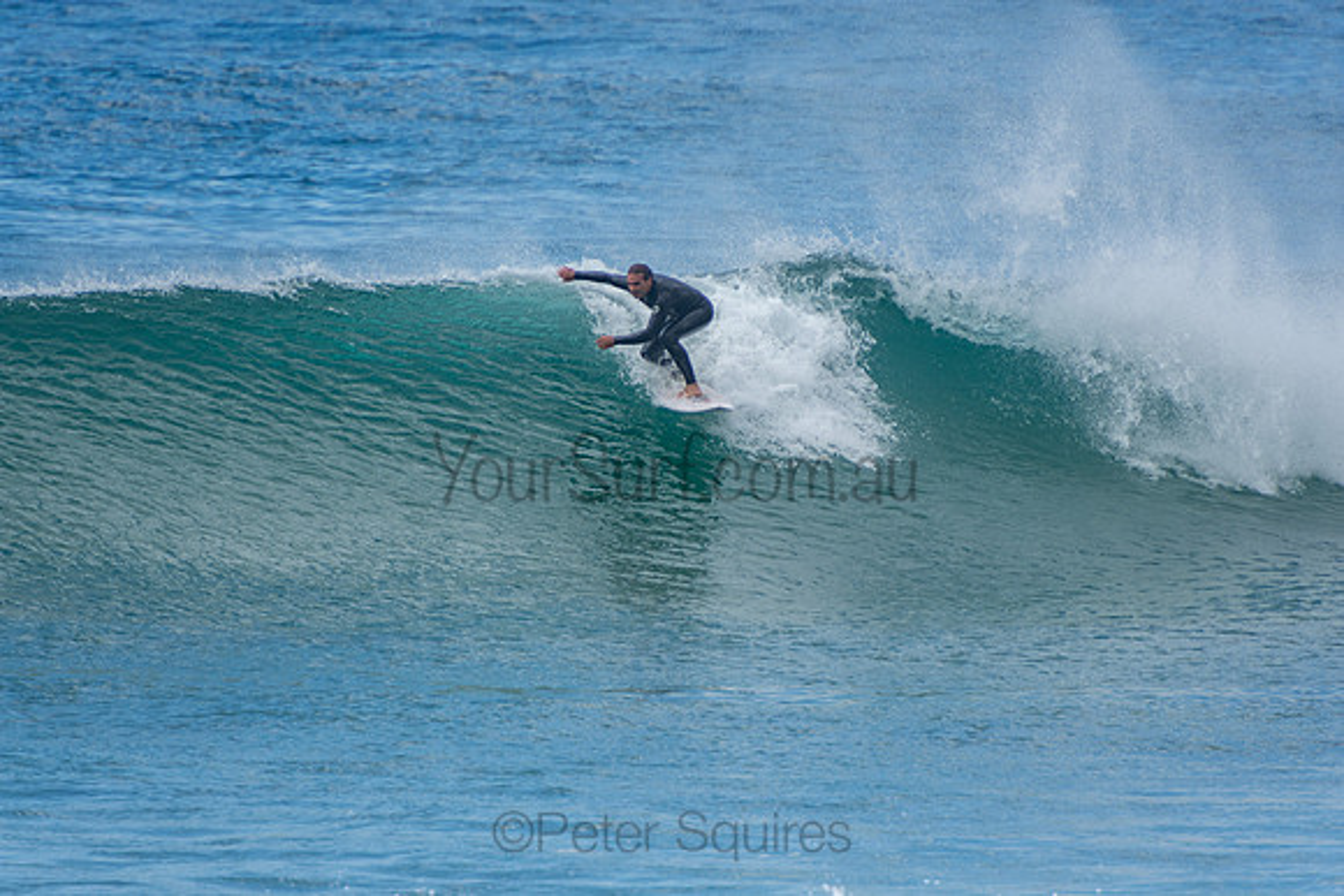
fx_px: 22404
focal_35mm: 600
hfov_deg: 3.4
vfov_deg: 2.3
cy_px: 448
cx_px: 672
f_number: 5.6
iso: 250
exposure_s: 1/1250
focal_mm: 400
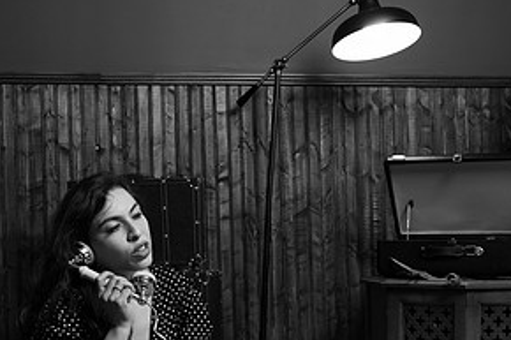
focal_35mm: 70
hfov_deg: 28.9
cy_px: 276
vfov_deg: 19.2
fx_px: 993
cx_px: 240
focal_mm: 35
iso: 160
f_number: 4
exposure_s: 1/160
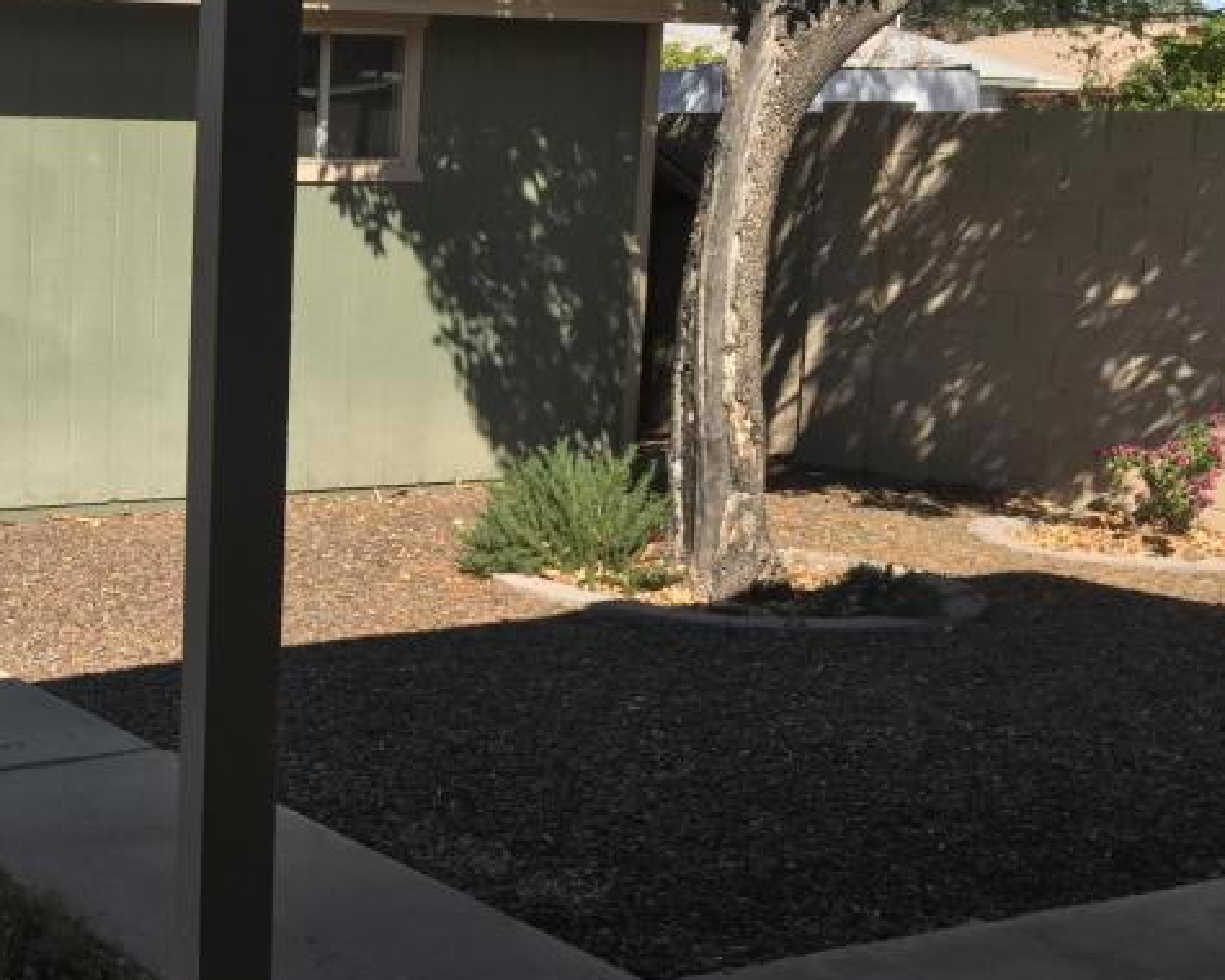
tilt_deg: -9.0
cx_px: -21
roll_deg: -0.4
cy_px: 482
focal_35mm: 61
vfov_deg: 25.0
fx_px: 2212
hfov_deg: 28.9
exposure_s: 1/2083
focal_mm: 4.15
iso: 32
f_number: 2.2
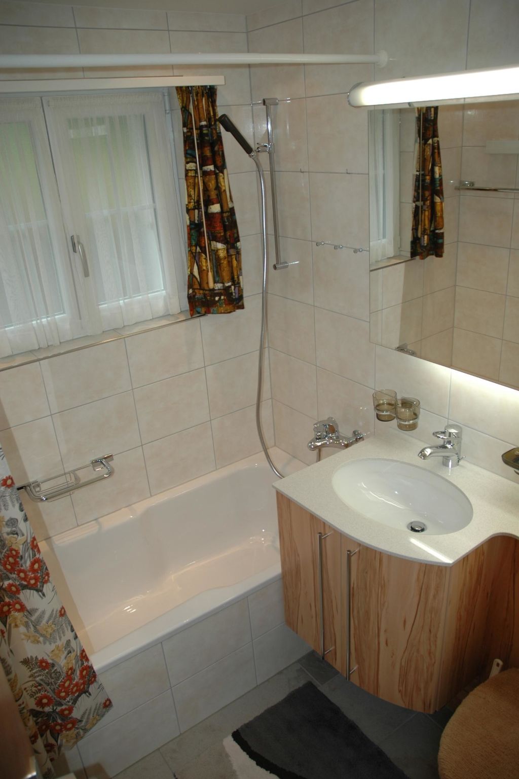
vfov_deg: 67.4
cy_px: 390
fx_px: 584
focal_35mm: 27
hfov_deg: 47.9
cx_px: 260
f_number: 3.5
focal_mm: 18
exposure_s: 1/160
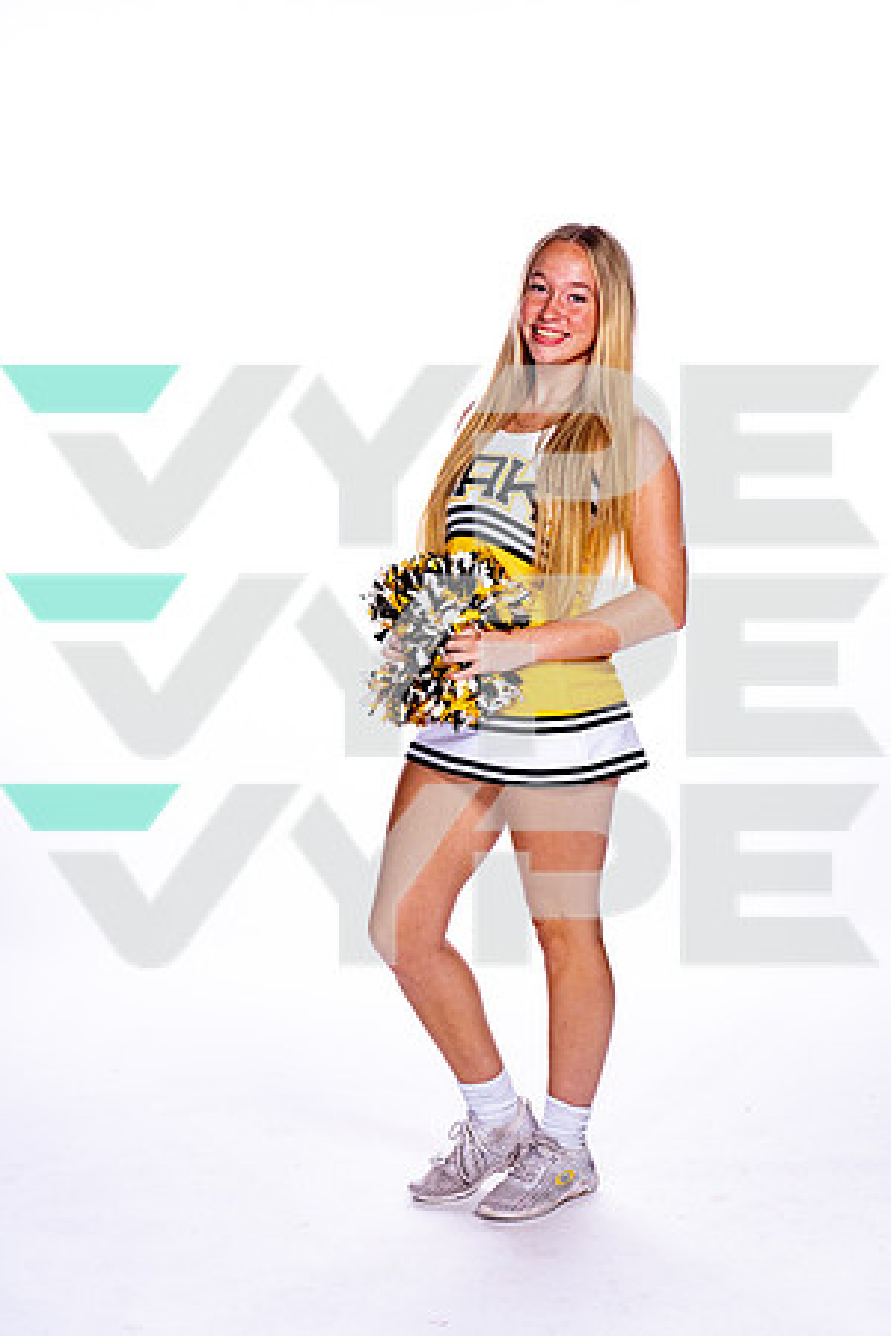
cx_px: 446
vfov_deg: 28.8
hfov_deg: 19.5
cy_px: 668
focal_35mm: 70
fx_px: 2599
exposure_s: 1/250
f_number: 5.6
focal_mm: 70
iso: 100
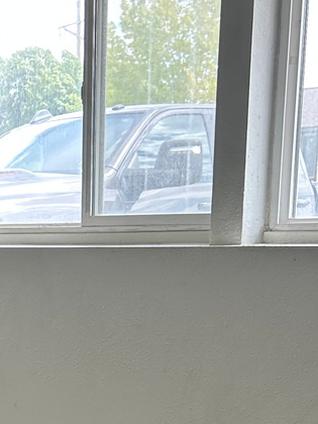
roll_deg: +3.7
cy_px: 569
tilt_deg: -14.9
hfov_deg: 14.9
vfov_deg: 19.0
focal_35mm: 95
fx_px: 1164
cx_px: -87
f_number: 1.5
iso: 64
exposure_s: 1/146
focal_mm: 5.7
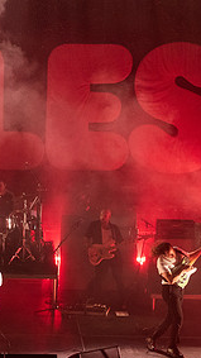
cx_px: 33
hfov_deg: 12.2
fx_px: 939
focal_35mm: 99
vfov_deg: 21.6
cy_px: 200
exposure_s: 1/640
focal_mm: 45
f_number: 3.2
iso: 2500
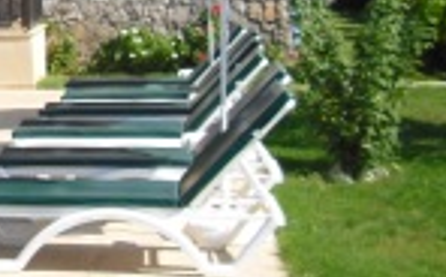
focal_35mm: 122
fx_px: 1481
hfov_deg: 16.1
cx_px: -157
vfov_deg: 10.4
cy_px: -102
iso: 64
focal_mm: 6.2
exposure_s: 1/160
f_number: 5.6
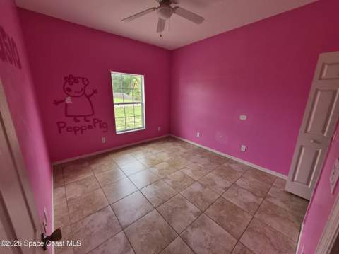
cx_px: 170
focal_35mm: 13
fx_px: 127
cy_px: 127
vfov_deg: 89.8
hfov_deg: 106.2
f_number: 2.2
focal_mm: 1.7
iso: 32
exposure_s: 1/60
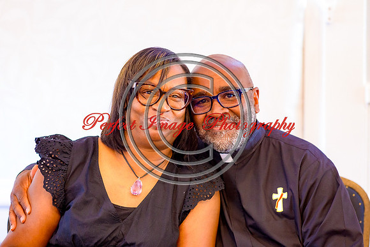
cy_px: 137
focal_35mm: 139
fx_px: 1425
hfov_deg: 14.8
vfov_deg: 9.9
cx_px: 176
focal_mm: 105
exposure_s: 1/125
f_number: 2.2
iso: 2000
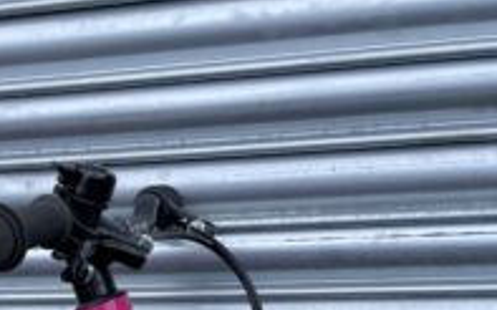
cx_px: 53
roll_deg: +5.1
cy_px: 446
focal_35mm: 67
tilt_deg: -21.1
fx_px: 907
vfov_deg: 17.7
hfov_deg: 29.4
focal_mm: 4.2
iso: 32
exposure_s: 1/774
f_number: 1.6
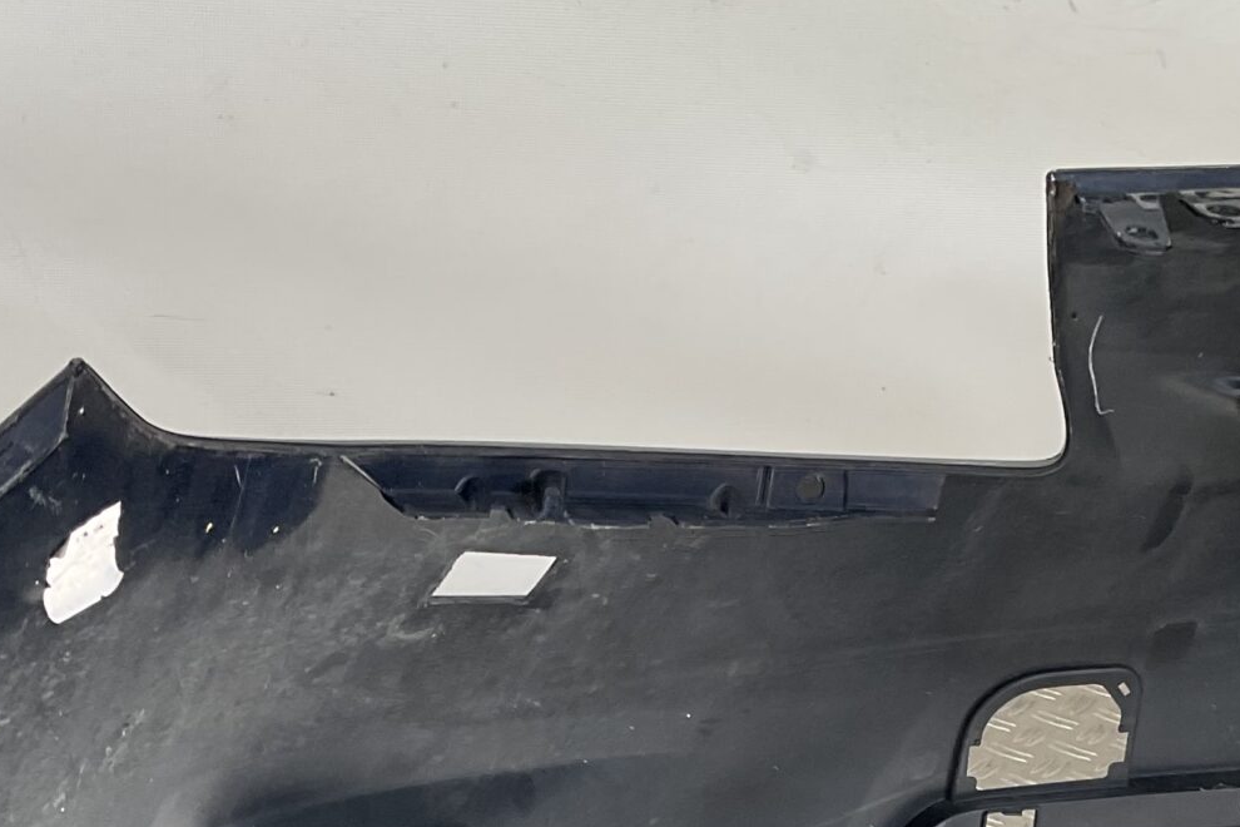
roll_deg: -8.2
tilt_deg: -34.2
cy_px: 1079
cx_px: 765
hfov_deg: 25.9
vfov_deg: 16.5
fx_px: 2686
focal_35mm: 78
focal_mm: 3
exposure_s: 1/370
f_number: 1.8
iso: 16
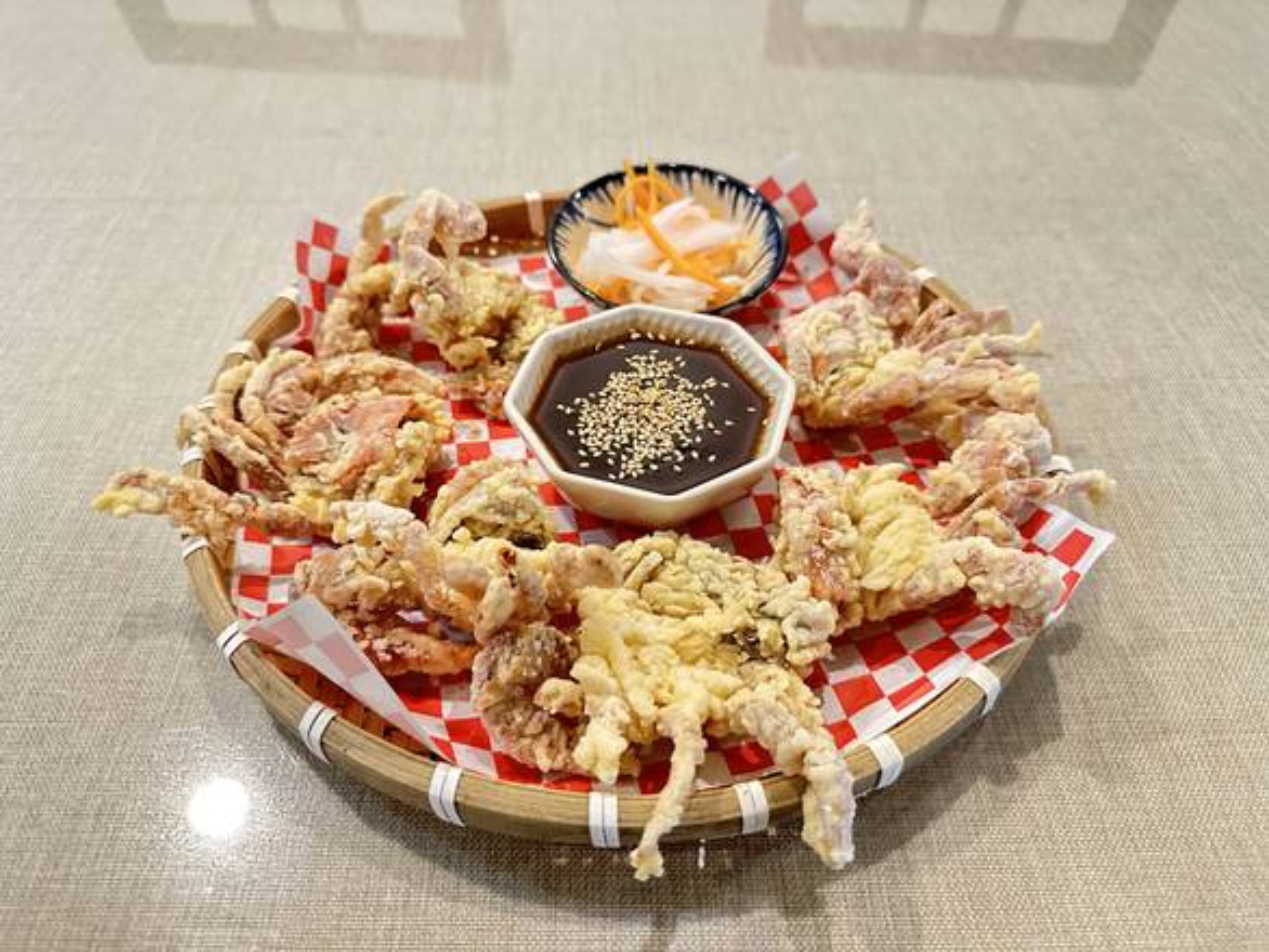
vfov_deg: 56.9
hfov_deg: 71.6
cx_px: 634
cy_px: 476
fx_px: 880
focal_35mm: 24
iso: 1000
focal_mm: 6.86
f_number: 1.78
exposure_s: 1/40
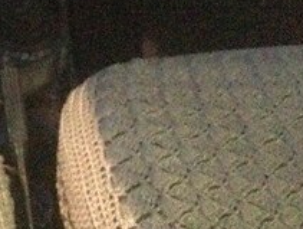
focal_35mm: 103
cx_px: -33
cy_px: -66
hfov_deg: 18.3
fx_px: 903
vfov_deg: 13.9
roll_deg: -1.0
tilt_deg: -29.4
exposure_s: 1/15
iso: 3200
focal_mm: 4.12
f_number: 2.4
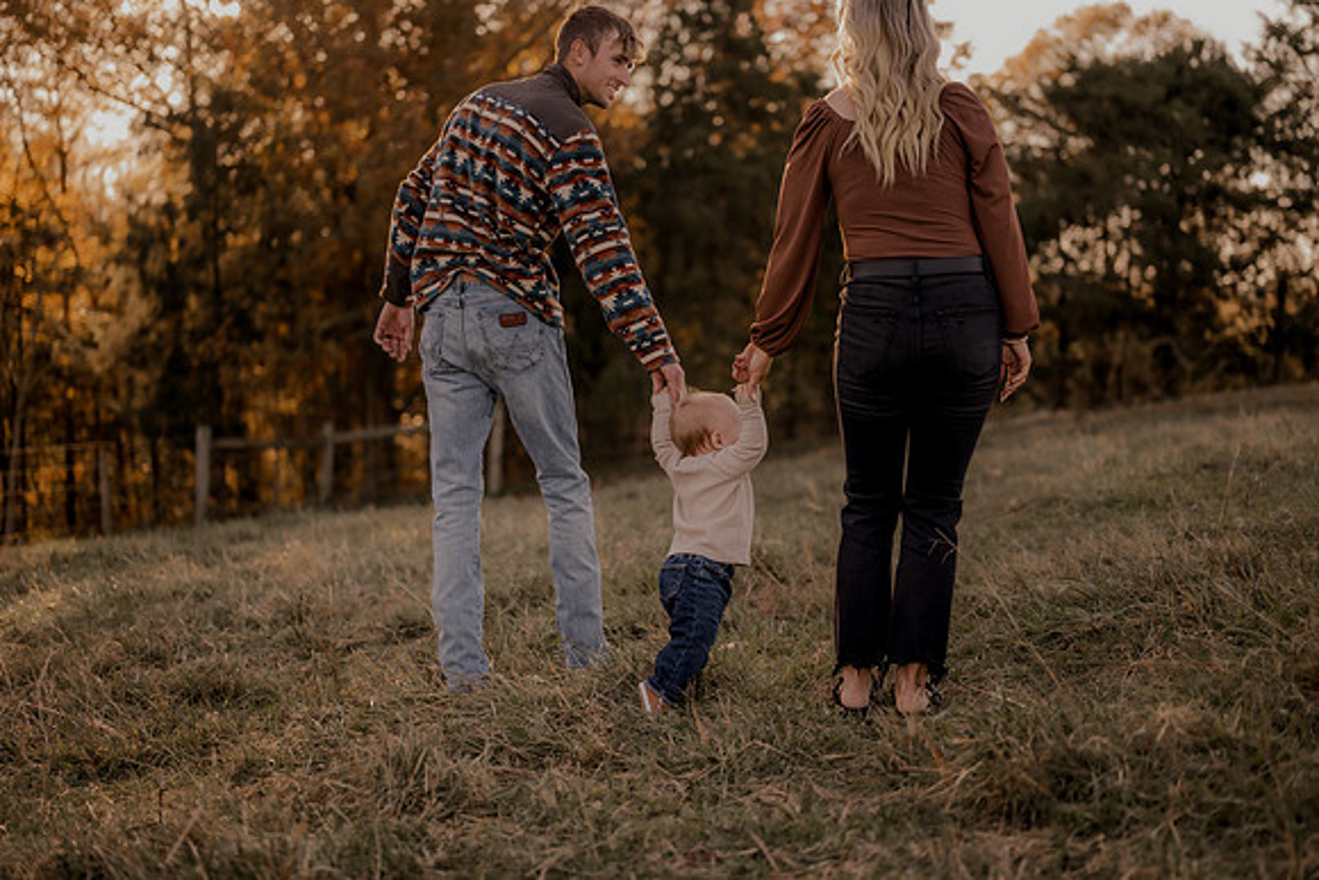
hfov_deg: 39.6
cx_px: 660
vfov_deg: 27.0
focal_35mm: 50
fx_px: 1832
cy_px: 440
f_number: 1.8
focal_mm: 50
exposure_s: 1/1250
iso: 250
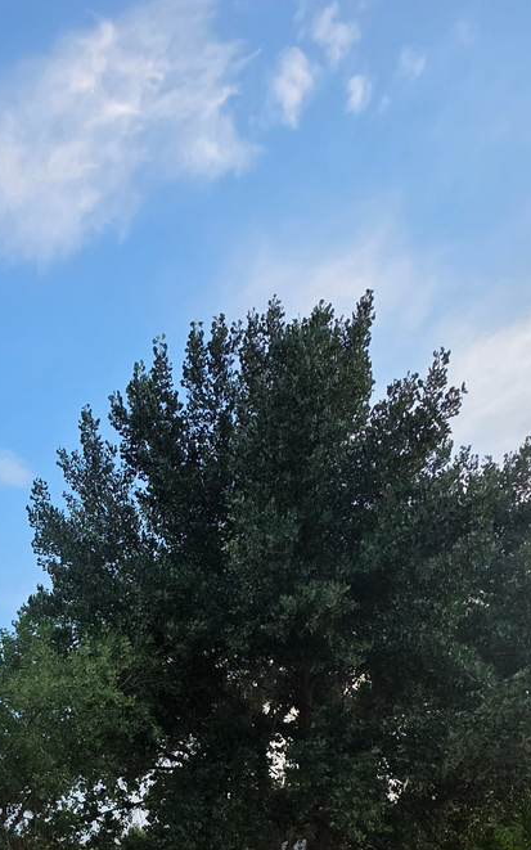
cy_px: 820
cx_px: 94
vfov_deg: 54.3
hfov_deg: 42.2
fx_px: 648
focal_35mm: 28
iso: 80
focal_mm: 2.2
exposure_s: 1/359
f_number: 1.9
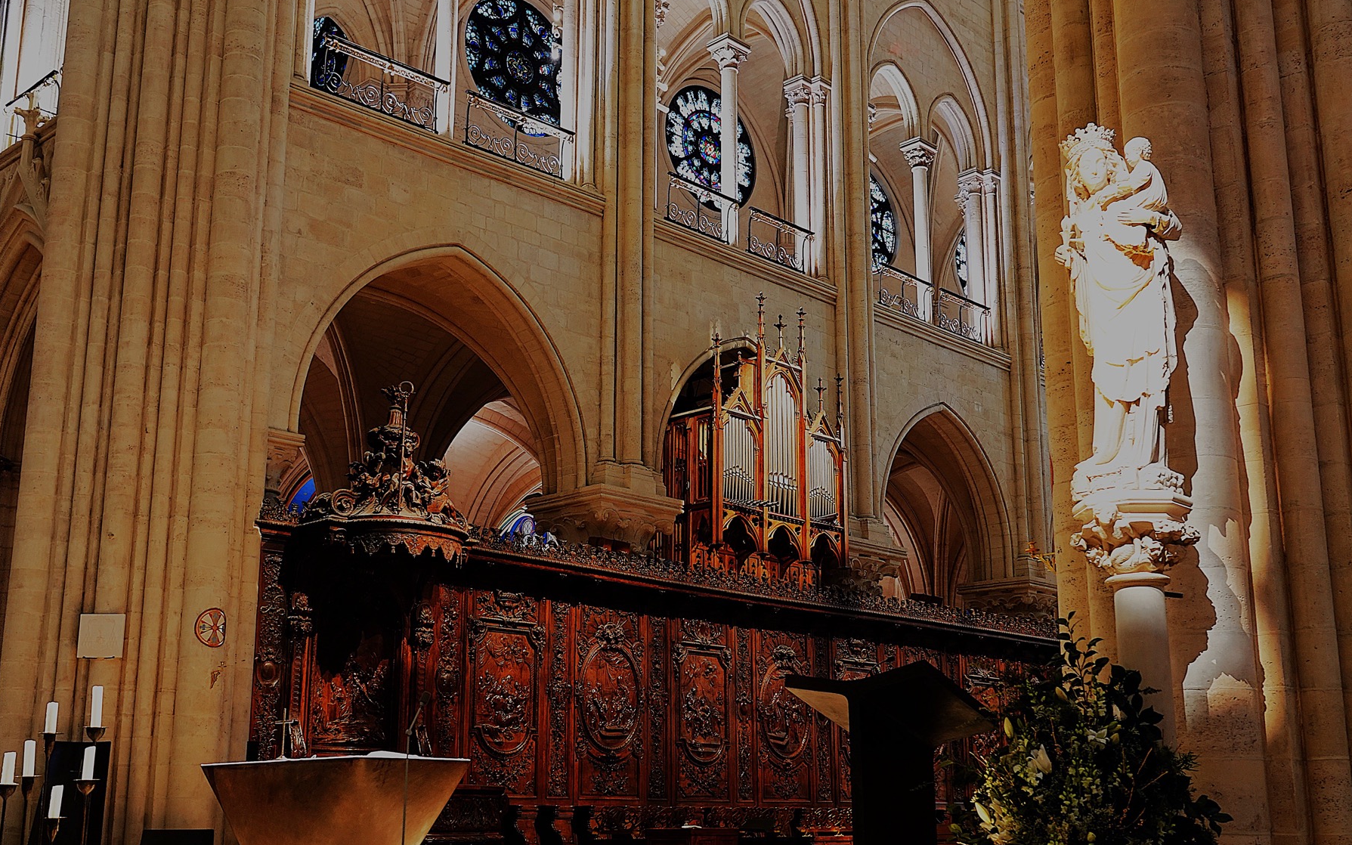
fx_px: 1474
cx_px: 676
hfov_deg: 49.3
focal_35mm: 40
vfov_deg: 32.0
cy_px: 442
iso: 800
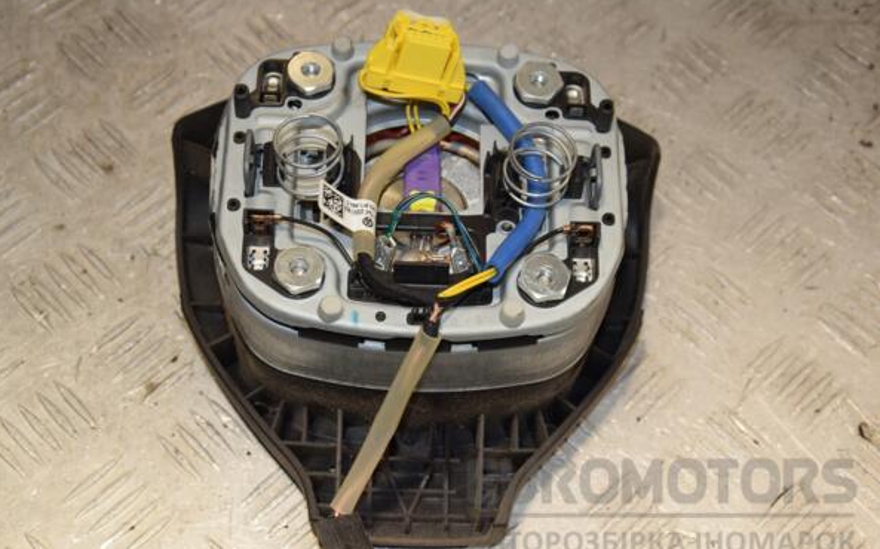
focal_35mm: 65
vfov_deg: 20.0
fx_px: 1558
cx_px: 439
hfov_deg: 31.5
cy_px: 283
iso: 800
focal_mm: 42
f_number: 7.1
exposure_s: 1/200
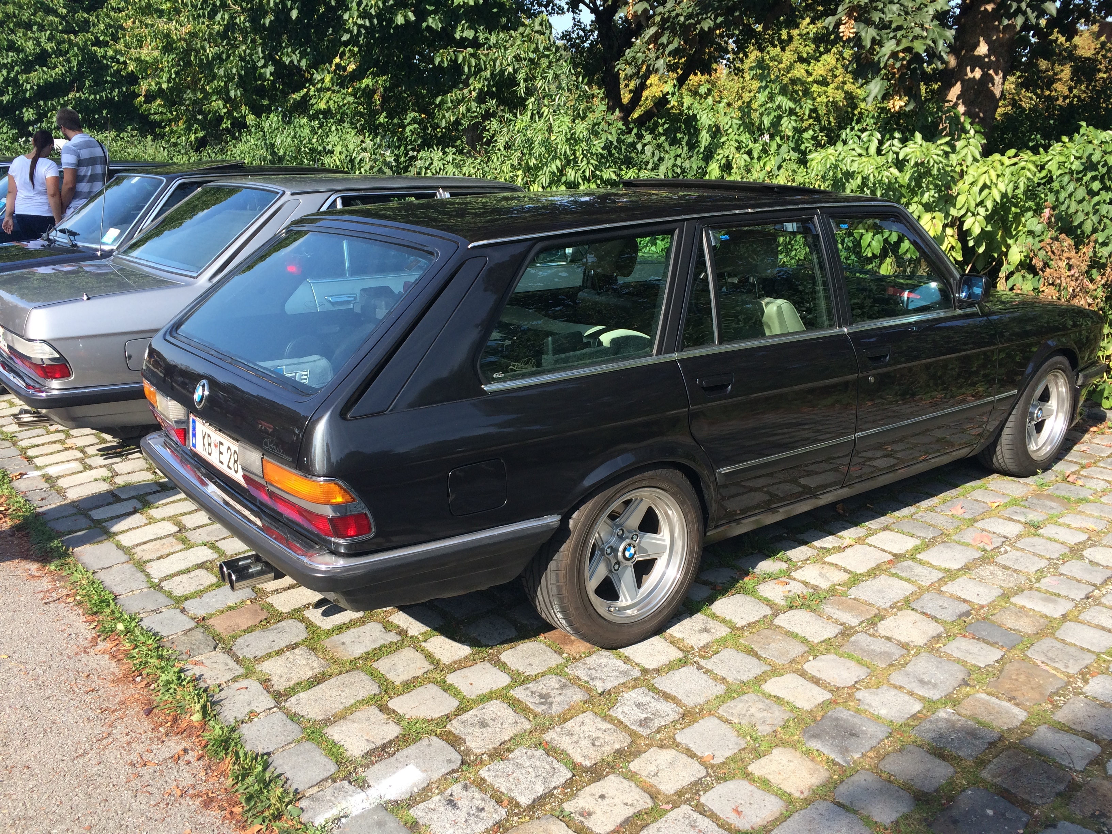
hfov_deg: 61.7
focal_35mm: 29
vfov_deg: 48.2
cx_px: 556
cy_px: 417
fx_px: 932
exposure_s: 1/892
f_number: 2.2
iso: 32
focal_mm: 4.15
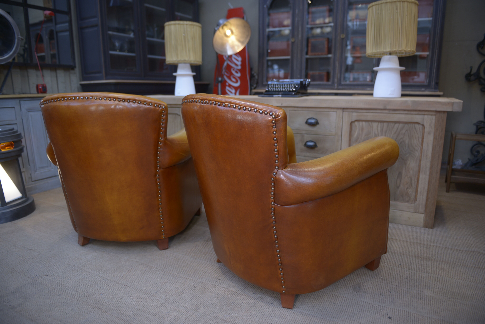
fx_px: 323
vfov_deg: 53.2
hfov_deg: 73.7
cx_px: 242
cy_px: 162
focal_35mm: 24
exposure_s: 1/50
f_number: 2.8
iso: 250
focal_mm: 24
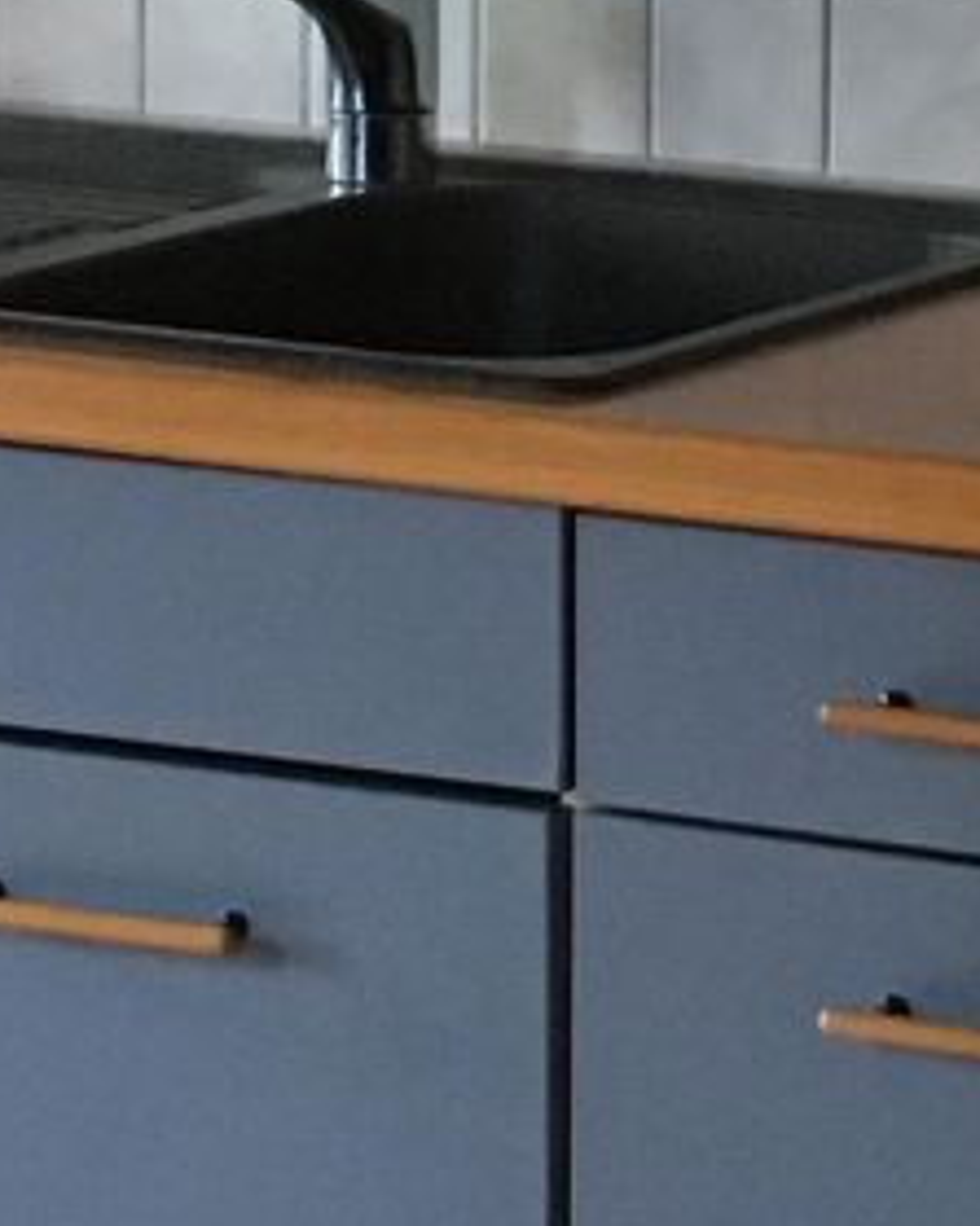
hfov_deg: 7.4
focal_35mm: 208
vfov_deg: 9.1
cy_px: -519
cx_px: 1244
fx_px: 7545
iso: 250
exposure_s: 1/33
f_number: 2.2
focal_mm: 4.15
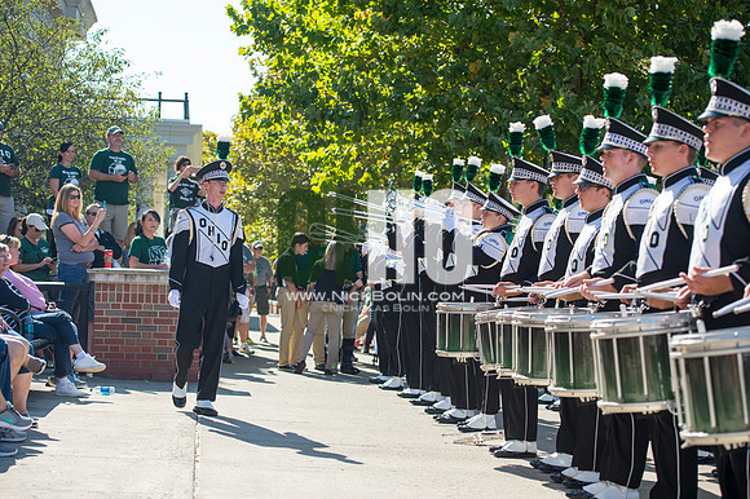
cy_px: 250
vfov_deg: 19.4
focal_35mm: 70
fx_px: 1457
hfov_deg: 28.9
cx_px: 375
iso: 200
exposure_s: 1/1000
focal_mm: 70
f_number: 4.5
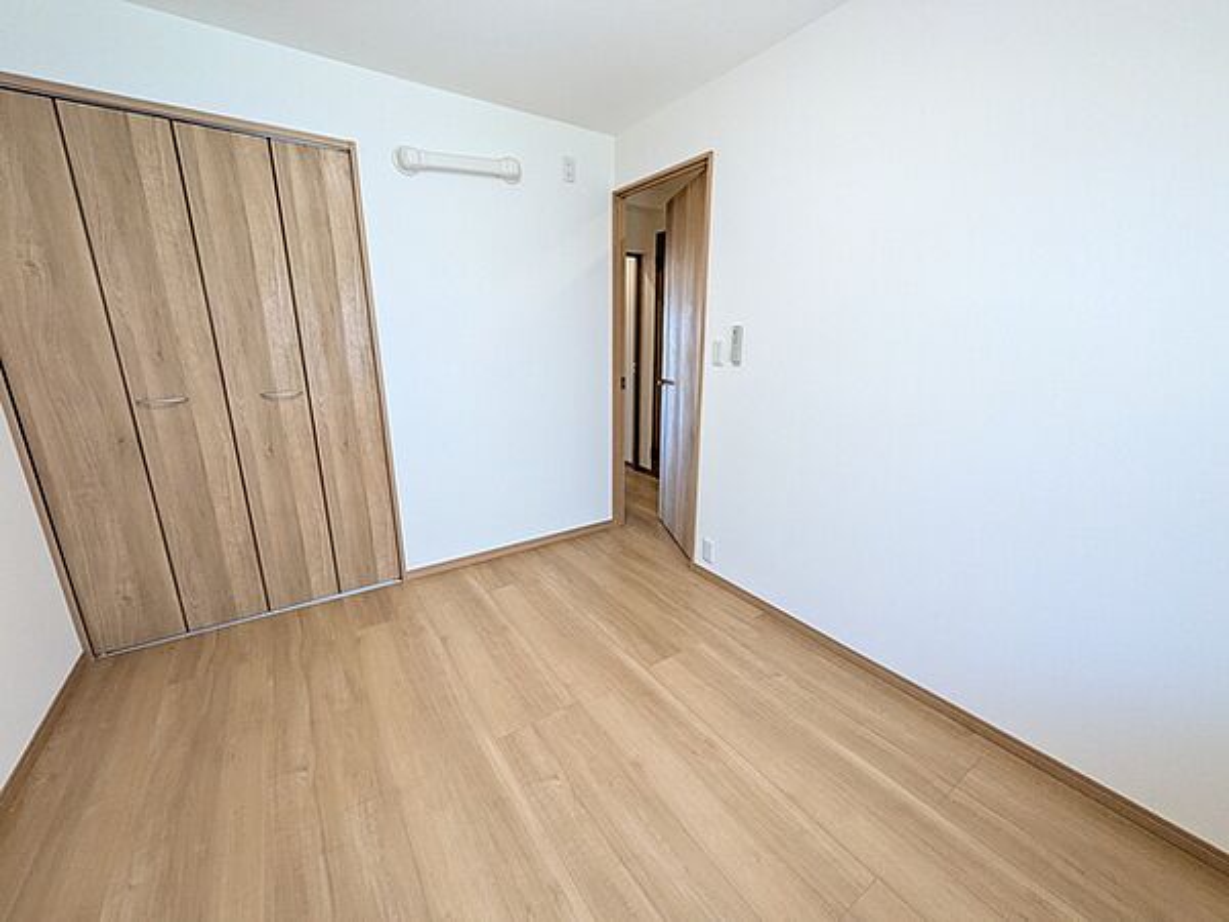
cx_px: 614
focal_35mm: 14
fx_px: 497
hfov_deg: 102.1
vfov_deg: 85.7
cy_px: 461
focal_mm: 1.83
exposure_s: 1/120
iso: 165
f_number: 2.2
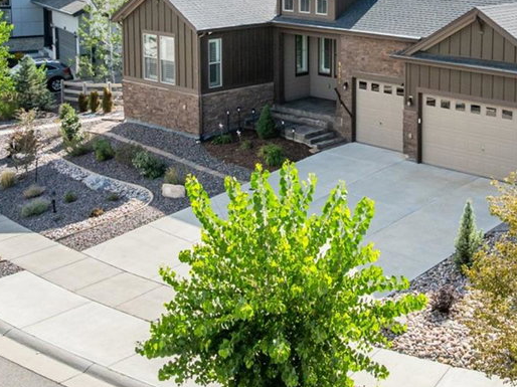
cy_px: 28
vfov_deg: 25.2
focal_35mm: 56
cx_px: 381
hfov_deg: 33.7
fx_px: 836
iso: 420
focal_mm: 12.29
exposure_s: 1/3200
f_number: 2.8
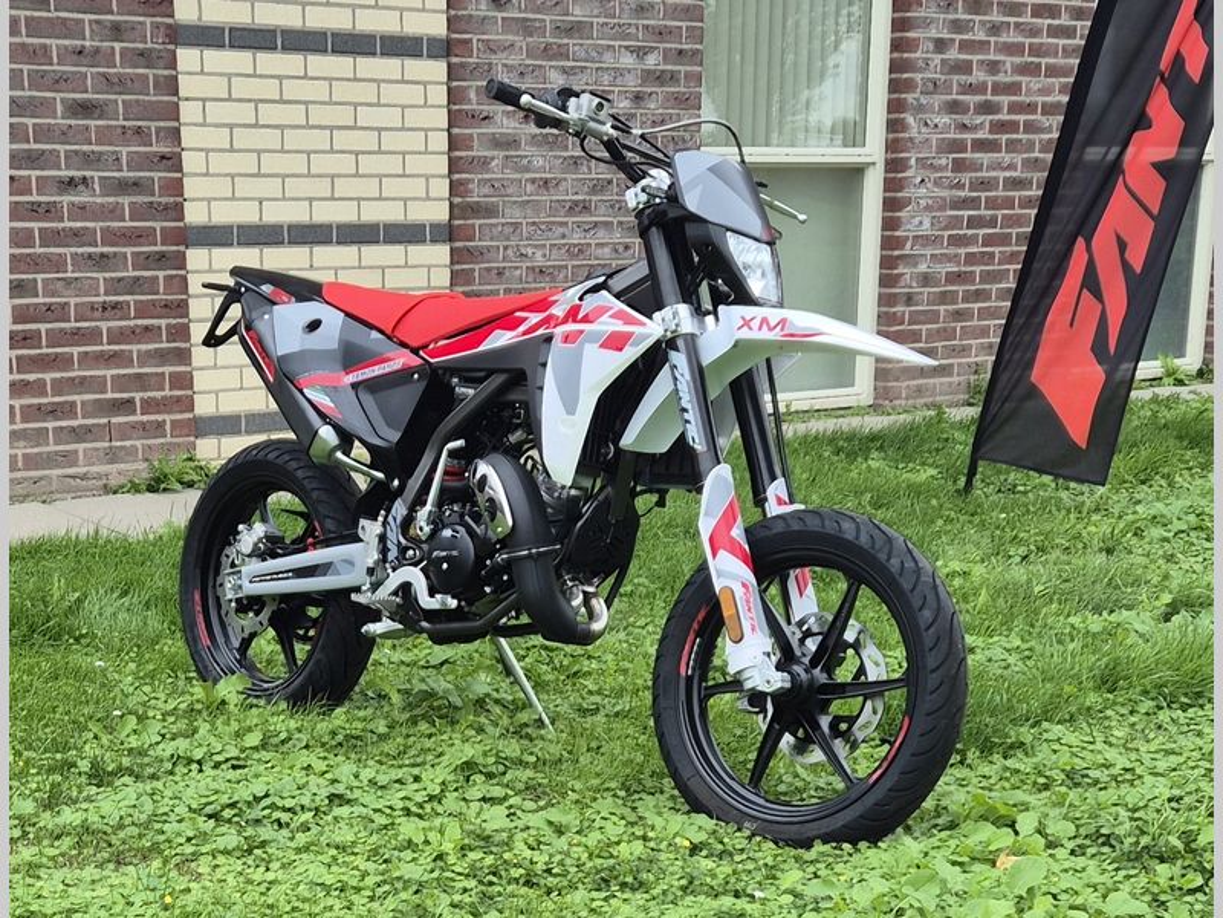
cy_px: 459
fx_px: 813
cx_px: 612
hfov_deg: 73.9
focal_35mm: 23
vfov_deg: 58.9
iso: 25
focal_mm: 5.4
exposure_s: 1/241
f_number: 1.8
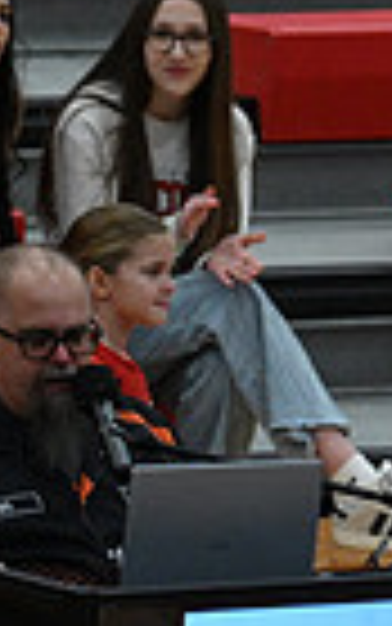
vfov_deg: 2.5
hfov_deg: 1.5
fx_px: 14565
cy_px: 583
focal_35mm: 853
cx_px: 1248
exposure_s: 1/400
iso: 4000
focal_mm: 200
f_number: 4
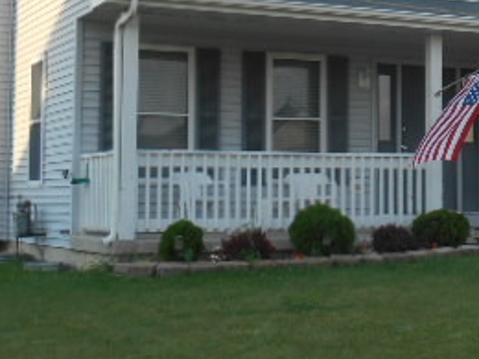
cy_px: 90
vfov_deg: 17.1
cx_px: 485
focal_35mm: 86
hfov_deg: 21.9
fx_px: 1190
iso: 80
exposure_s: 1/200
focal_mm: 6.3
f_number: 3.7
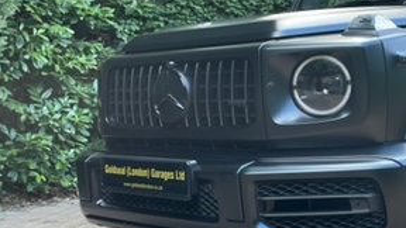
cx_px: 372
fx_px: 678
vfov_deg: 19.1
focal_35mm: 63
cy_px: 106
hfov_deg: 31.6
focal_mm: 4.2
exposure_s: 1/121
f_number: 1.6
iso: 50
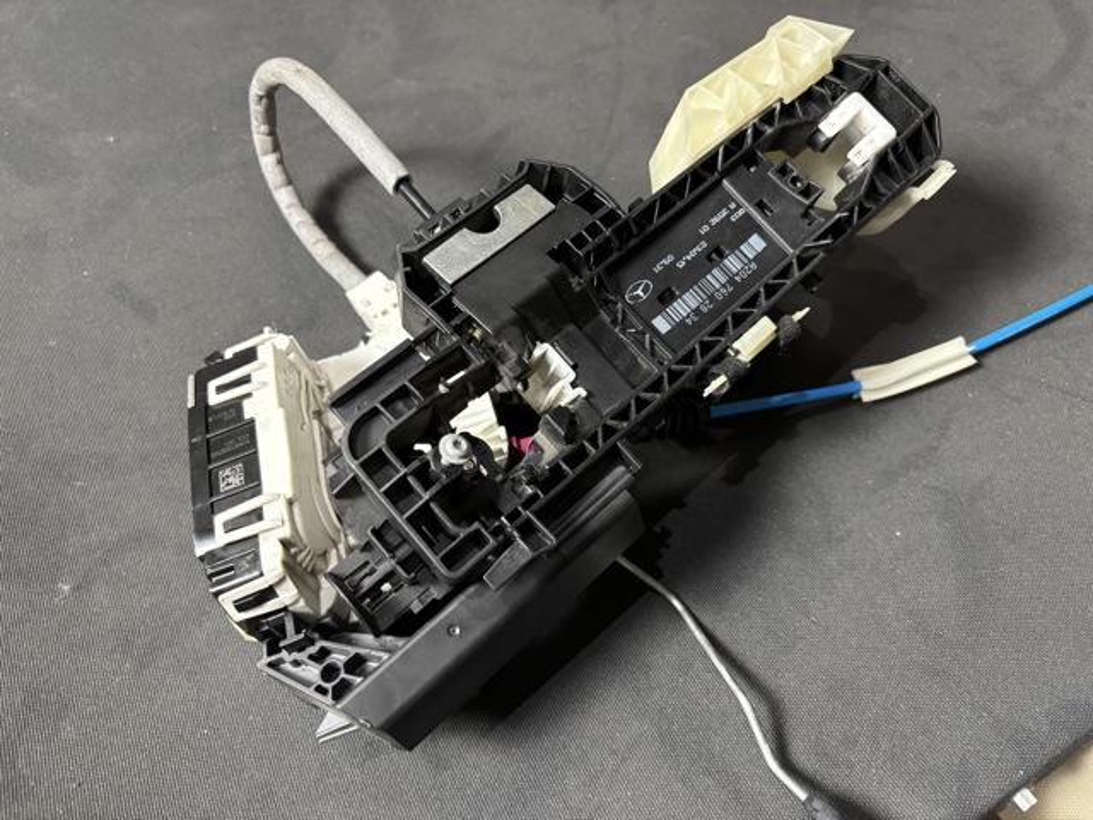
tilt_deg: -52.7
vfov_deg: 53.1
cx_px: 546
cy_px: 410
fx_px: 821
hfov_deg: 67.3
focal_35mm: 26
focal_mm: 5.96
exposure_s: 1/33
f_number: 1.6
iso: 400
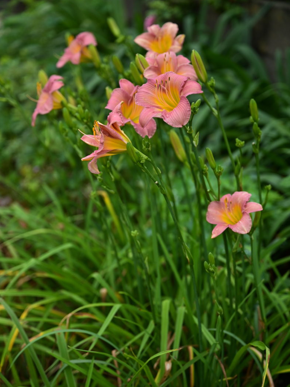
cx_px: 144
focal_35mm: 77
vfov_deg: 25.3
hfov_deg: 19.1
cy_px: 217
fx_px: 860
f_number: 2.8
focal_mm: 70
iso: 400
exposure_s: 1/2000
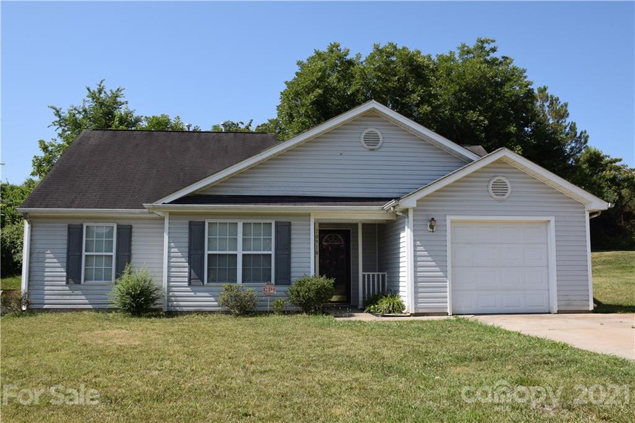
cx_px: 318
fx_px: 582
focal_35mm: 33
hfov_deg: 57.2
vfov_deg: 39.9
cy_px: 212
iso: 200
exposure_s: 1/320
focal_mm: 22
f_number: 9
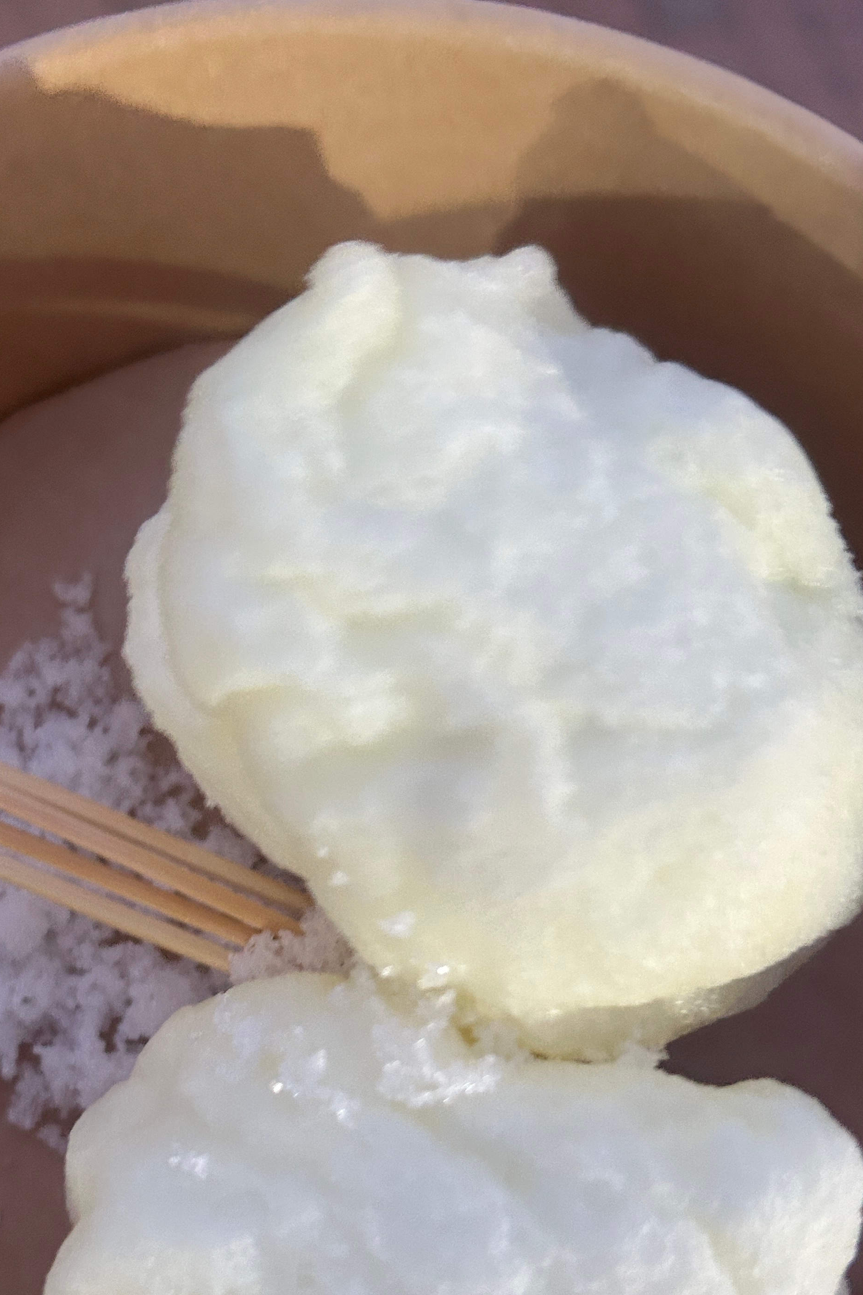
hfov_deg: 33.9
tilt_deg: -71.1
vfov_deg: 48.7
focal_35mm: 39
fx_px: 1402
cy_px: 867
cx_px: 288
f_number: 1.5
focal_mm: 5.7
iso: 320
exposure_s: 1/60
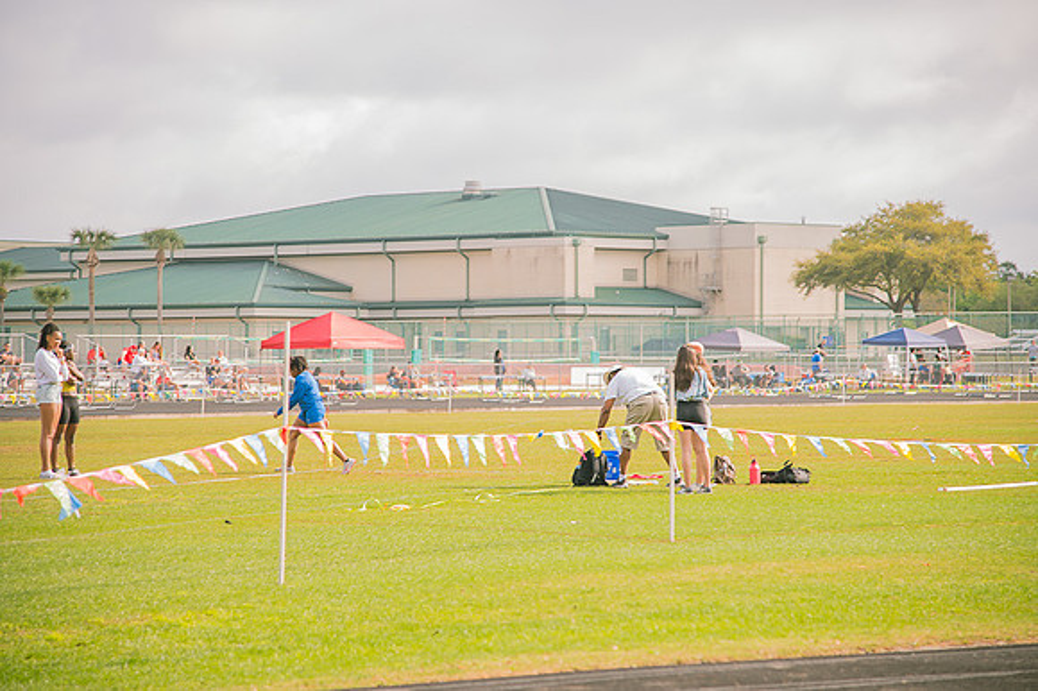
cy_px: 346
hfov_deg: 17.1
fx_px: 3458
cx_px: 519
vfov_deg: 11.4
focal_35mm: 120
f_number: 4
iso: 200
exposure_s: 1/200
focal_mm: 120
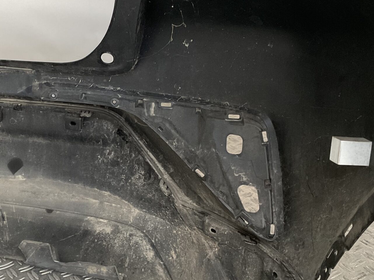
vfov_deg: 25.2
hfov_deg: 32.9
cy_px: 137
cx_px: 121
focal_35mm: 58
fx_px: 627
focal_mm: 3
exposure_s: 1/50
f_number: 1.8
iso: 125
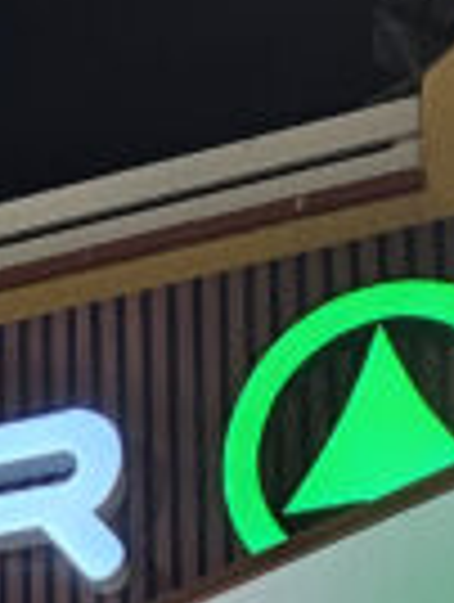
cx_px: -166
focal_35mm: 99
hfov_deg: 14.3
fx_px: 1726
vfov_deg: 15.0
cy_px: 1296
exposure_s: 1/50
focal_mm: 2.2
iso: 125
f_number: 2.2
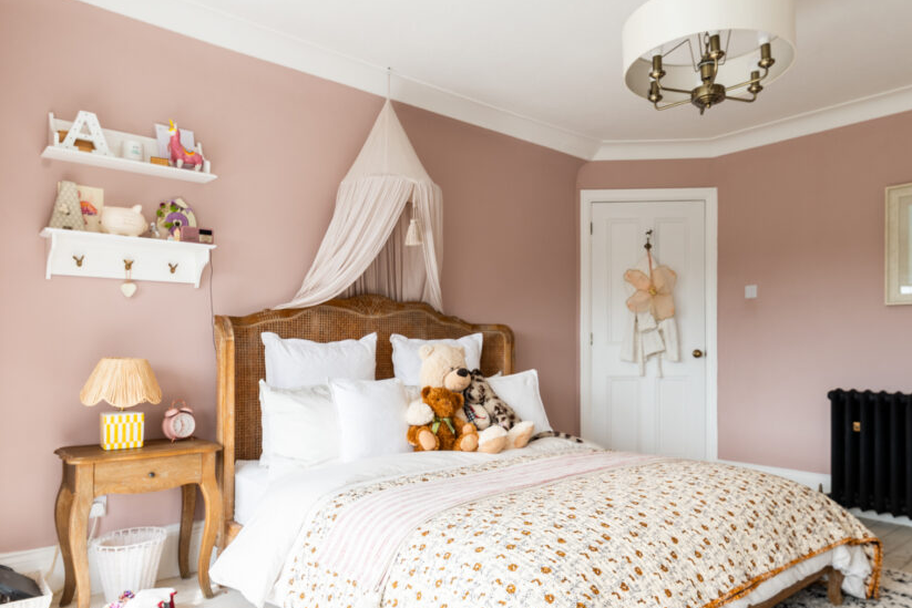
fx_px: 608
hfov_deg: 73.1
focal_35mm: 24
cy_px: 371
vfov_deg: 52.7
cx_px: 541
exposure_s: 1/100
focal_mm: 19
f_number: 8
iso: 320
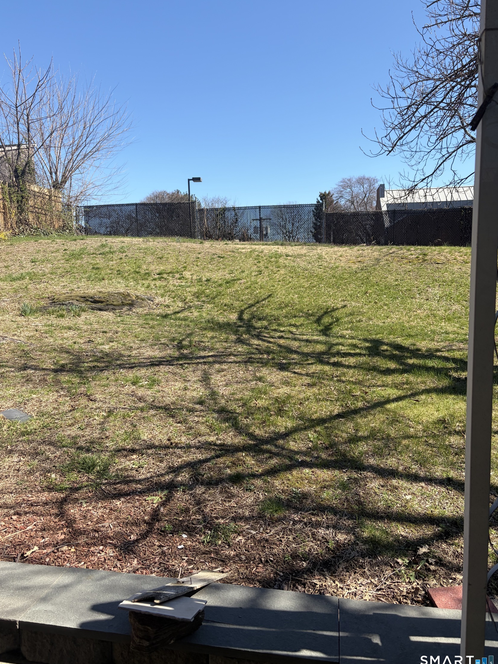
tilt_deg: -6.5
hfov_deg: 51.3
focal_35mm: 27
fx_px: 518
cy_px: 327
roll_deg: +1.7
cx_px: 241
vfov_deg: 65.3
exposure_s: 1/1901
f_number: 1.6
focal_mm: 5.96
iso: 50
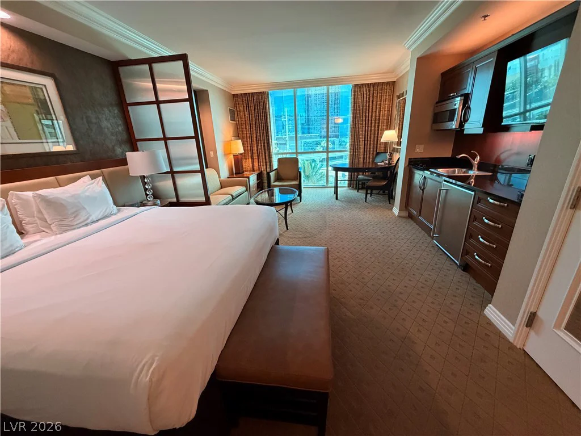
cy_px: 218
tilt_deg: -19.4
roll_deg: +2.6
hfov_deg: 102.1
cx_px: 290
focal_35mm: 14
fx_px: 235
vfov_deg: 85.7
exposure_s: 1/60
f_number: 2.2
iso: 500
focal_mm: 2.22
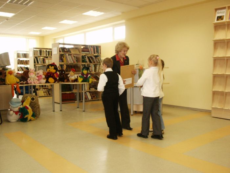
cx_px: 115
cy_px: 86
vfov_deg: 40.7
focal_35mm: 35
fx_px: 233
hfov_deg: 52.6
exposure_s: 1/60
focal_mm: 7.18
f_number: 3
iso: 200
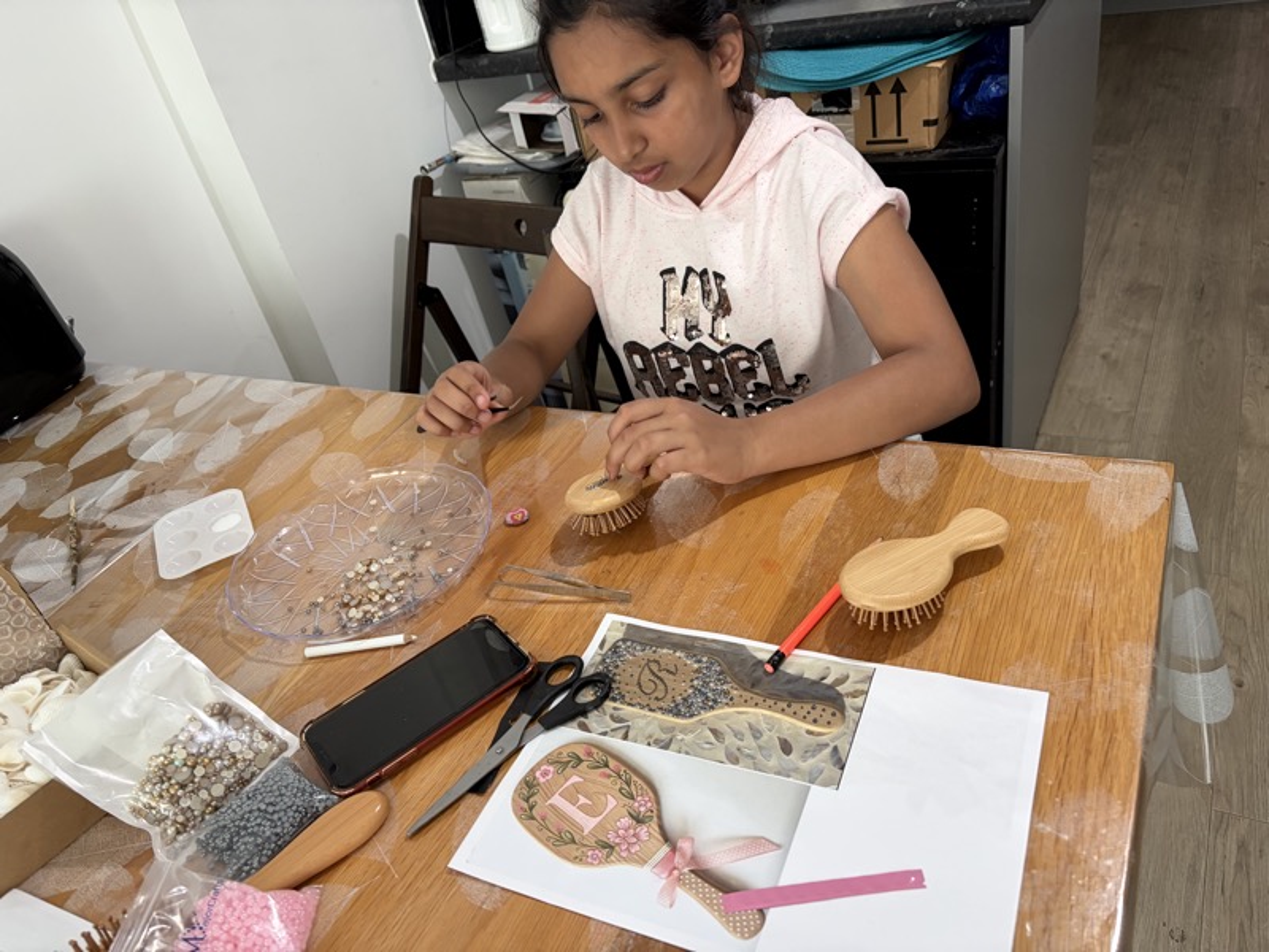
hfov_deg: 67.3
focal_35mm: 26
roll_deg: +13.6
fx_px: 953
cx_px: 634
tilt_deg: -34.7
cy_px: 476
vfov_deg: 53.1
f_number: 1.6
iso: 200
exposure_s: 1/50
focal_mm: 5.96
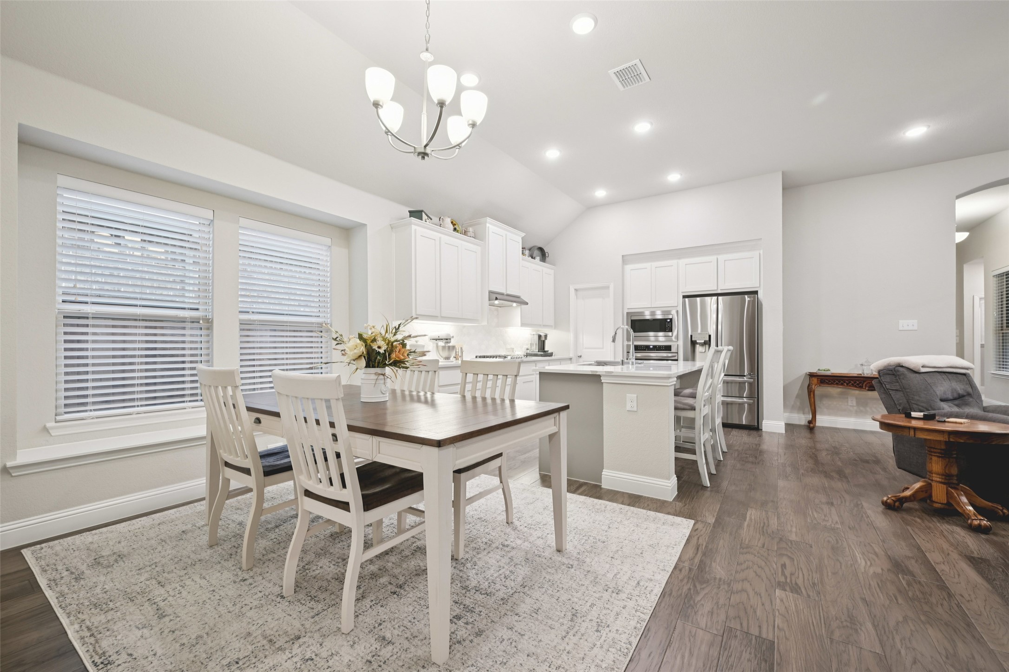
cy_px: 336
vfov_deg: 81.2
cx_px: 504
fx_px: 392
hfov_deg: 104.3
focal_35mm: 14
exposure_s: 1/5
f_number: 9
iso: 250
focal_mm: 14
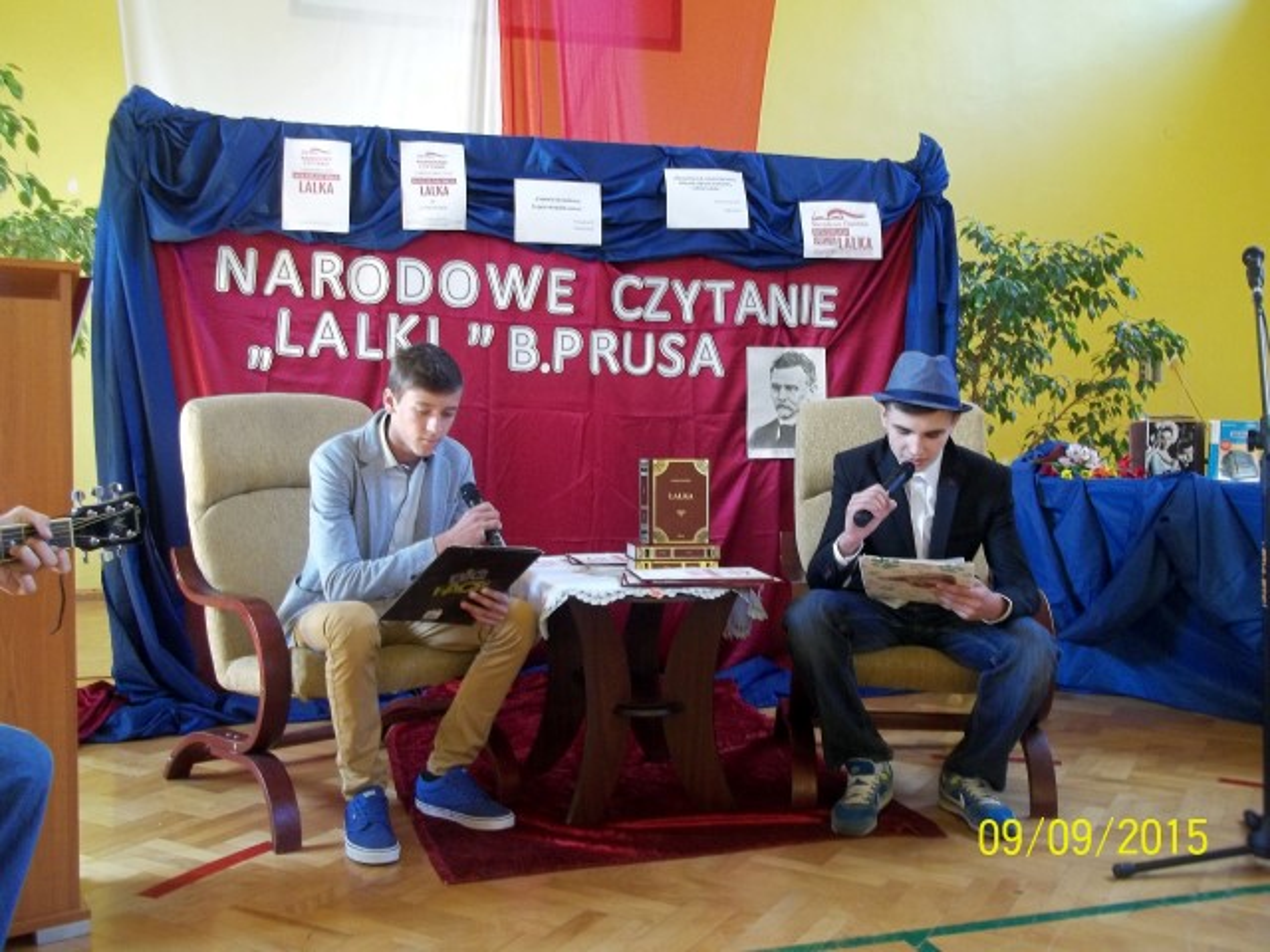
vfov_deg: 44.2
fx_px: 1174
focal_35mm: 32
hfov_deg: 56.8
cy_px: 476
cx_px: 635
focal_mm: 5.7
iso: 160
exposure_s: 1/20
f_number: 2.9
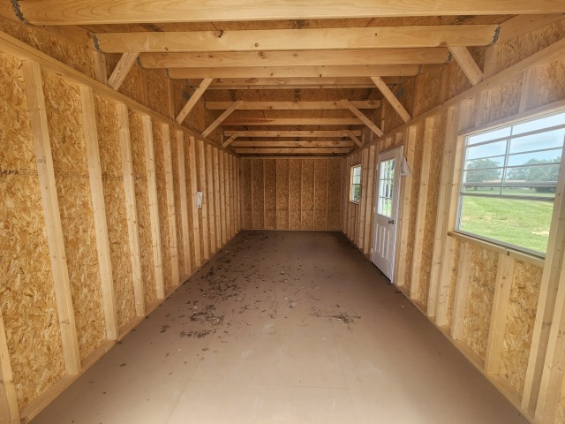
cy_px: 212
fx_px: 212
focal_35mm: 13
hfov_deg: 106.2
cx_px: 282
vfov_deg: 89.9
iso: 50
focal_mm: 2.2
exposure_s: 1/312
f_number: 2.2
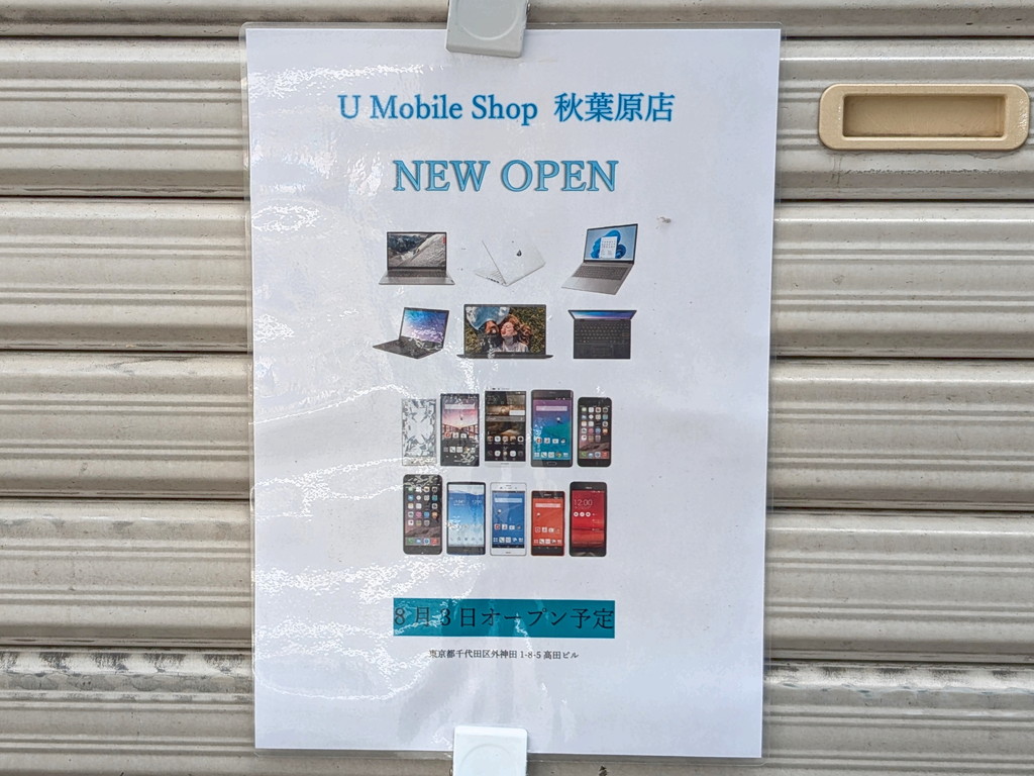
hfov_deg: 38.9
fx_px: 1464
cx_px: 517
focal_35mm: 49
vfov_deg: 29.7
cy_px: 388
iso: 24
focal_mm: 6.9
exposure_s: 1/272
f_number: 1.68
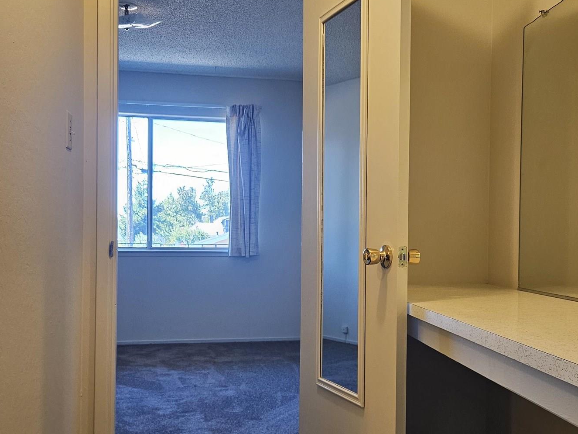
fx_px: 668
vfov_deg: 35.9
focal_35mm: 40
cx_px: 352
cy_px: 246
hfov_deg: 46.5
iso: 160
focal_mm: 5.4
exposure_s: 1/120
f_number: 1.8
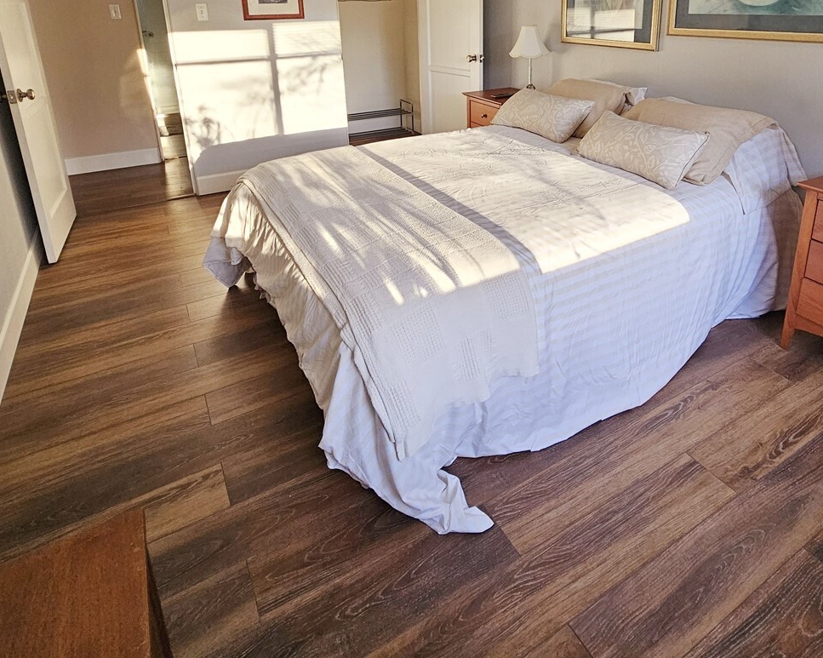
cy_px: 166
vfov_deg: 61.9
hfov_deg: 77.3
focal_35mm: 21
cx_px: 466
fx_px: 511
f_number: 2.2
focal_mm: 2.2
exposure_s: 1/120
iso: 80
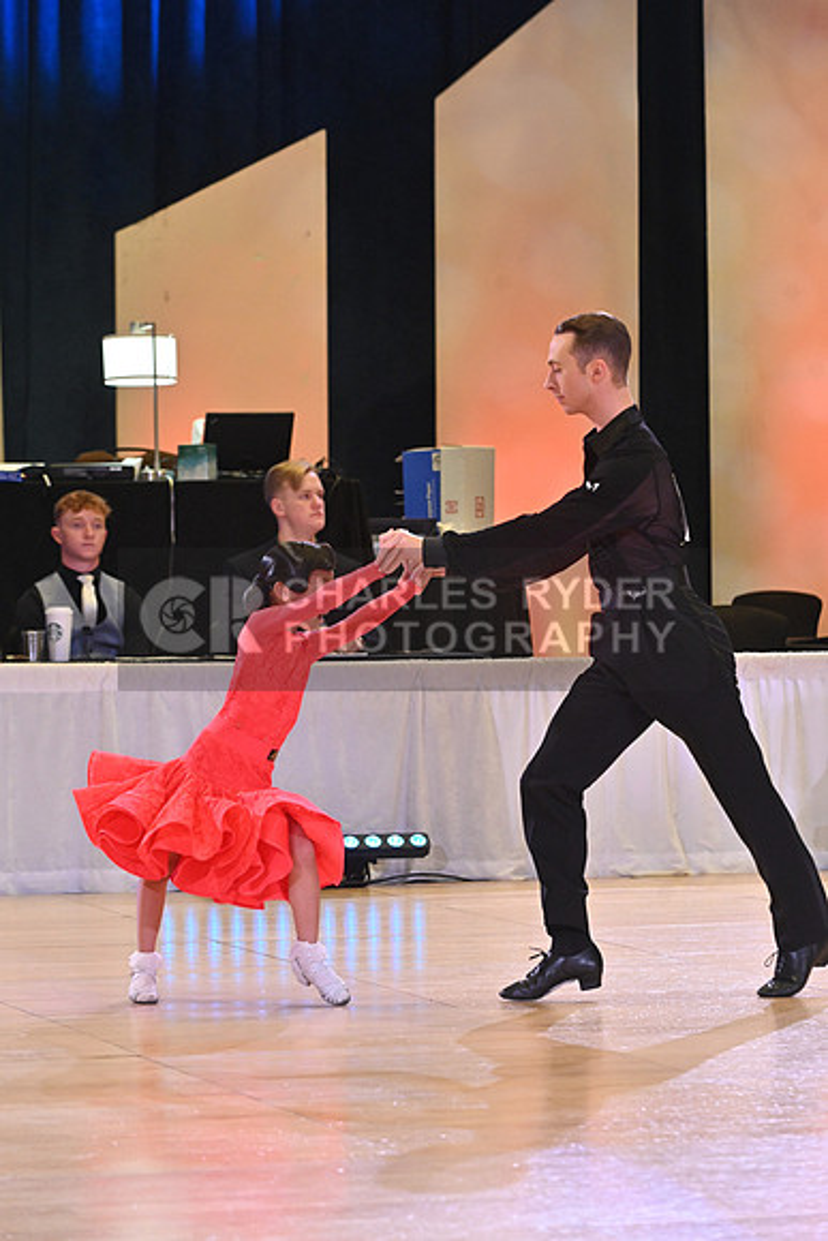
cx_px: 414
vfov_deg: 14.2
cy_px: 620
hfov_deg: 9.5
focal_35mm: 145
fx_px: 4999
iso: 4000
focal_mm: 145
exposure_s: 1/400
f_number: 6.3
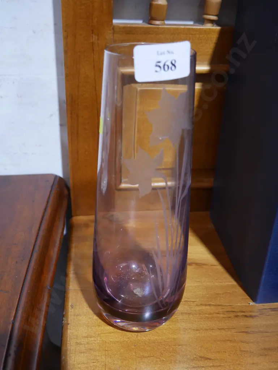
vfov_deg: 49.0
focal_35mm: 38
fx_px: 407
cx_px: 139
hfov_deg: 37.8
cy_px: 185
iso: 800
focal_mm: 19
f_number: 4.1
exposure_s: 1/60
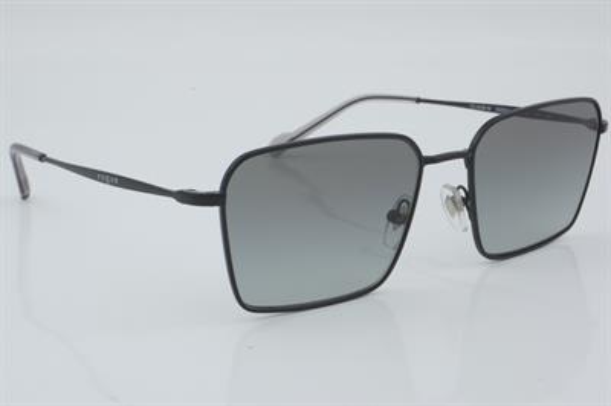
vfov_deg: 18.2
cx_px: 306
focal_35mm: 75
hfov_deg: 27.0
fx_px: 1272
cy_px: 203
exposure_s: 1/4
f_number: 29
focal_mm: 50
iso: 100
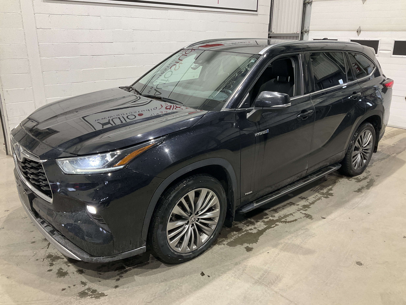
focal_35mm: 29
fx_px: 340
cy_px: 152
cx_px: 203
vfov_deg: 48.2
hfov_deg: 61.7
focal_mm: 3
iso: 100
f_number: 1.8
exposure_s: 1/60
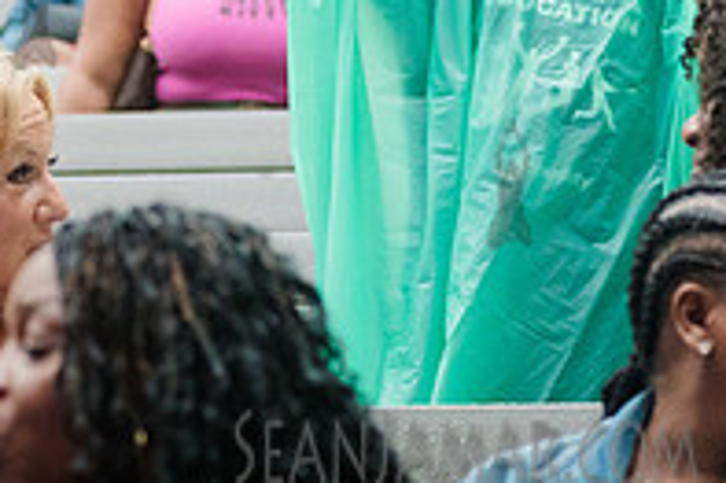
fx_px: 8644
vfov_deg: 3.2
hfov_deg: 4.8
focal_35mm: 429
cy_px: -57
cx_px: 363
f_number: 4
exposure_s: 1/320
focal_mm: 125
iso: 3200
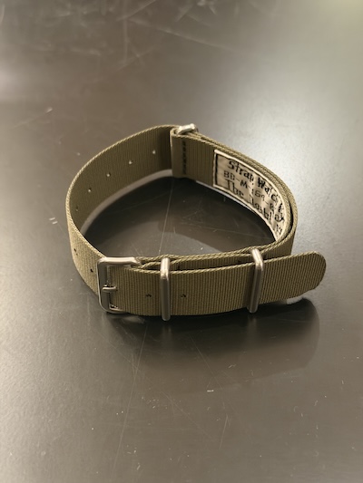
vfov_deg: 39.6
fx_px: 671
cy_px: 242
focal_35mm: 48
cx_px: 182
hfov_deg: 30.3
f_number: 1.78
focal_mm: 6.76
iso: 640
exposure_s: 1/24
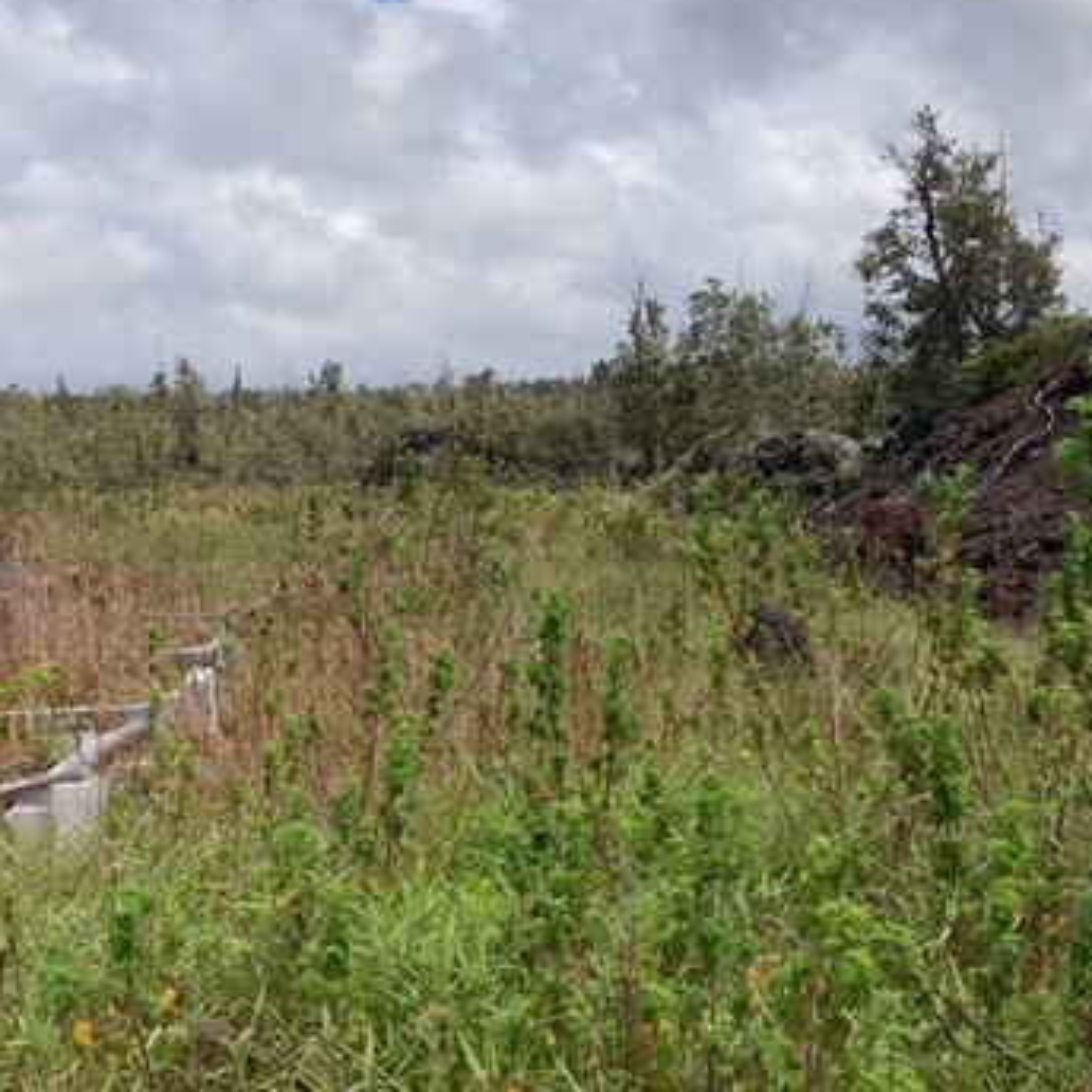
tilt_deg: +4.7
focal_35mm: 46
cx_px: 403
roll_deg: -3.6
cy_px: 359
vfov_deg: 36.4
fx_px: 1642
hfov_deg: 36.6
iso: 20
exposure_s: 1/4049
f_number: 1.8
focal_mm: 3.99
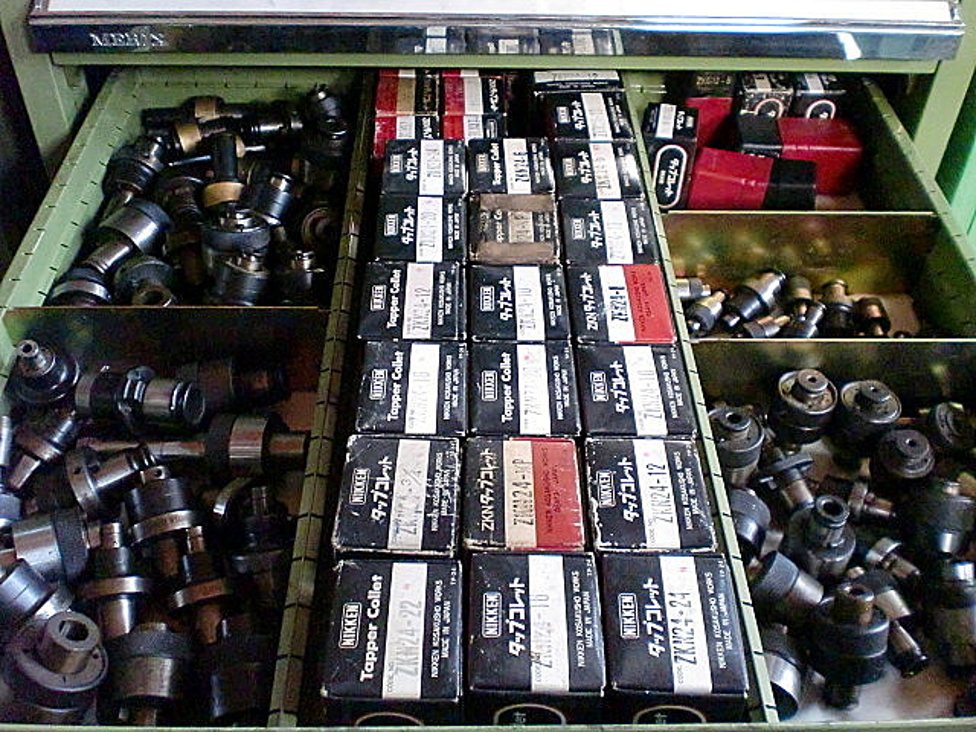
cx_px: 488
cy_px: 366
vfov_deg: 40.7
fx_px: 987
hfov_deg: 52.6
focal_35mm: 35
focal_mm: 6.3
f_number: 3.1
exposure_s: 1/60
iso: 1000
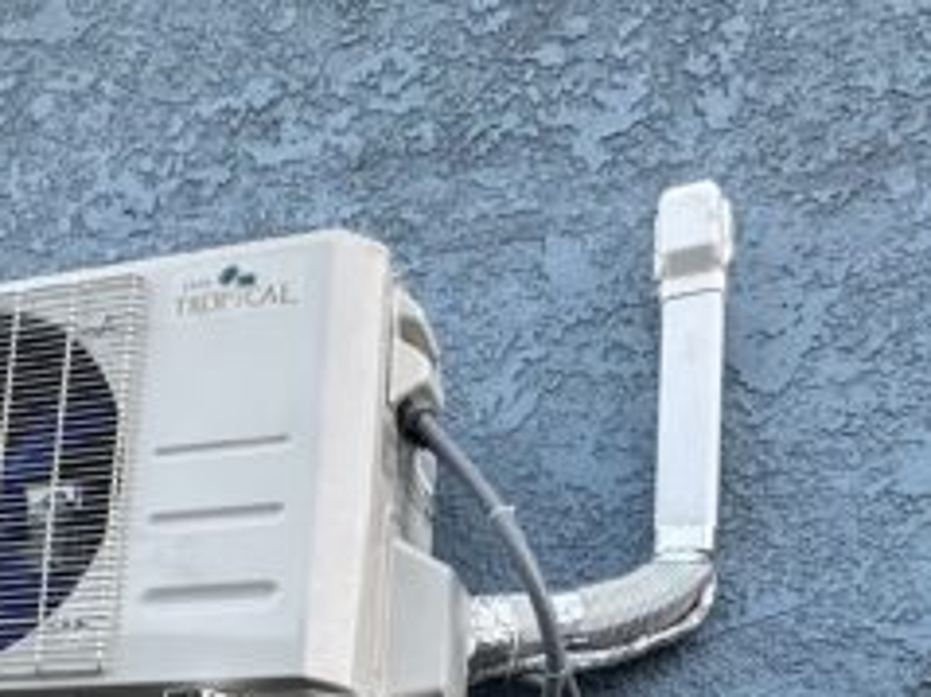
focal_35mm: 45
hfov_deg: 42.0
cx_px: 409
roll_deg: -3.7
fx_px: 1210
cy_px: 931
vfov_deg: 26.6
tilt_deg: +5.5
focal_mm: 2.22
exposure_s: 1/99
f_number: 2.2
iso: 200
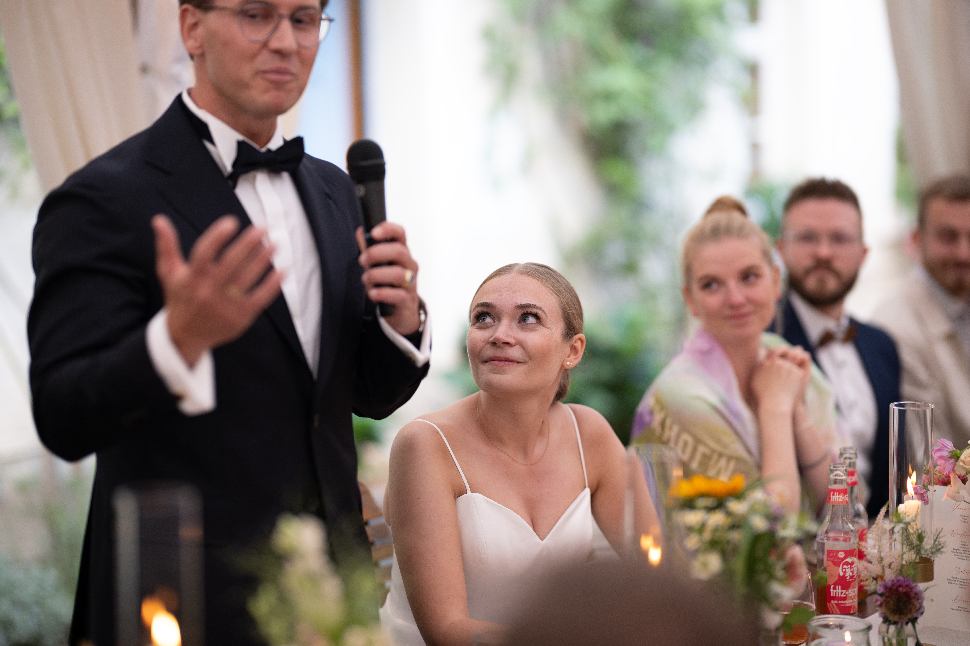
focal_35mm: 85
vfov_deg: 16.1
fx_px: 2290
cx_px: 485
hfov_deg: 23.9
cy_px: 323
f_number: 1.4
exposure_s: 1/160
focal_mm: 85
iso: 200
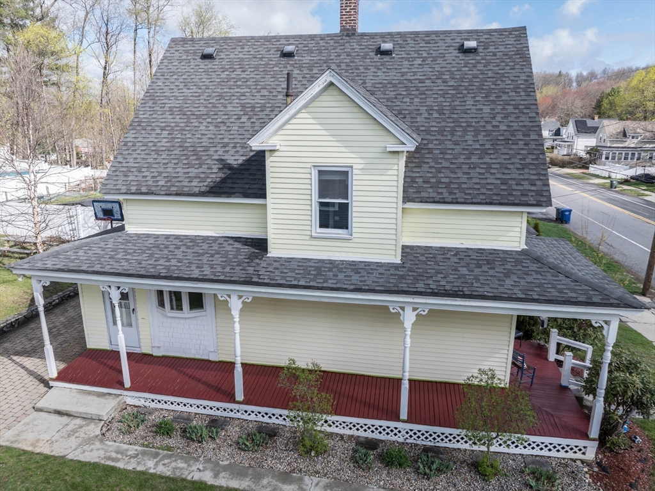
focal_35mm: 24
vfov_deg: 56.8
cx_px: 328
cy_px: 246
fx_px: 454
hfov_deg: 71.6
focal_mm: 12.29
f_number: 2.8
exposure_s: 1/1250
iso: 120
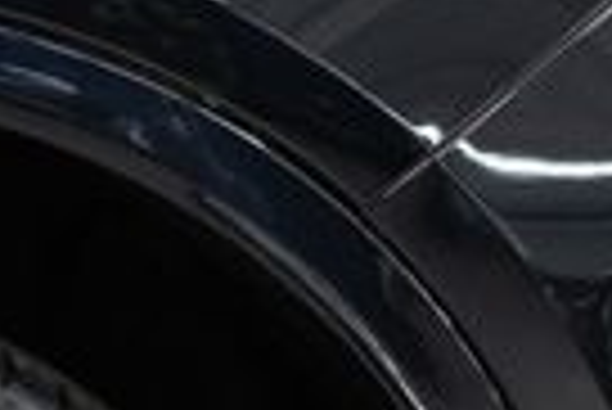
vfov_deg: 6.8
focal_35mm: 198
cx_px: -306
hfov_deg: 10.1
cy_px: 768
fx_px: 3370
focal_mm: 28
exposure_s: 1/40
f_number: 3.2
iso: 320
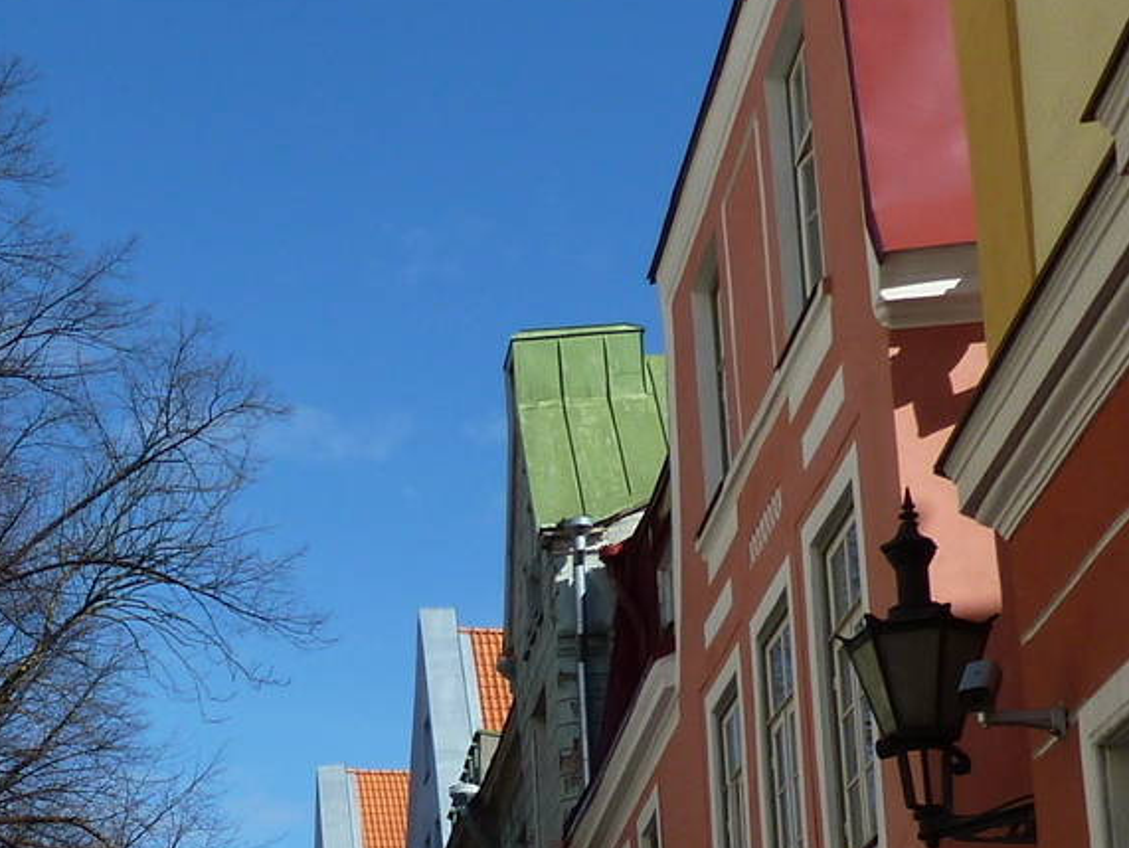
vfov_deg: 20.0
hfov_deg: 25.4
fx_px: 2284
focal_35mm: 70
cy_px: 967
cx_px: -168
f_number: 5
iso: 80
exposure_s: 1/500
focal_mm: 4.1
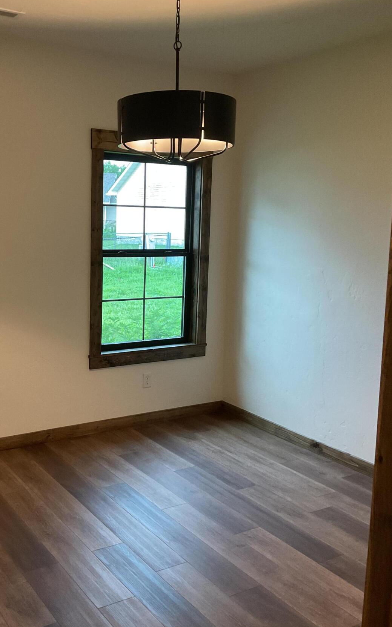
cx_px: 132
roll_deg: -1.5
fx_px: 632
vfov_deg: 52.7
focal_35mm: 37
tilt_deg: -6.6
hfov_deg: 34.1
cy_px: 300
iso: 200
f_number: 1.8
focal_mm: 3
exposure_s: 1/40
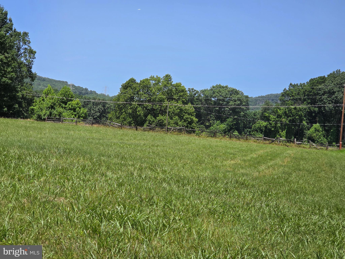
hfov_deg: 28.2
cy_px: 130
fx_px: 688
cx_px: 172
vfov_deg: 21.3
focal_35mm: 69
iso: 25
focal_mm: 7
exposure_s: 1/1476
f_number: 2.4
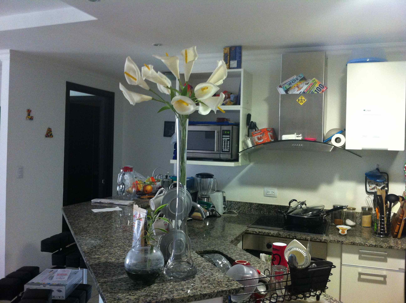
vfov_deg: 40.6
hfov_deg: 52.7
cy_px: 152
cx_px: 203
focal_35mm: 35
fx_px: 410
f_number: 2.8
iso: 250
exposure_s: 1/15
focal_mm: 3.85
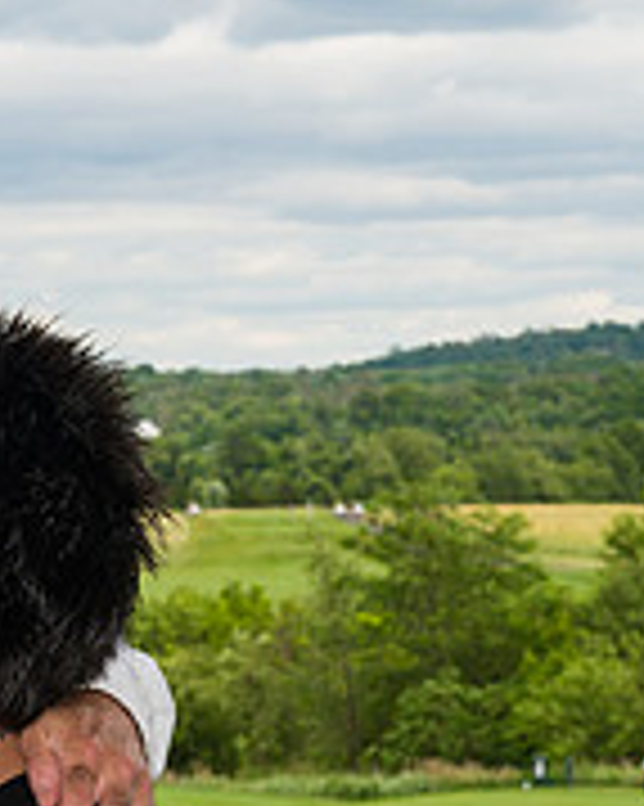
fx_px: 3768
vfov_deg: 12.2
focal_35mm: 158
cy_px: 653
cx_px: -257
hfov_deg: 9.5
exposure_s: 1/200
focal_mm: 52
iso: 200
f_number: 11
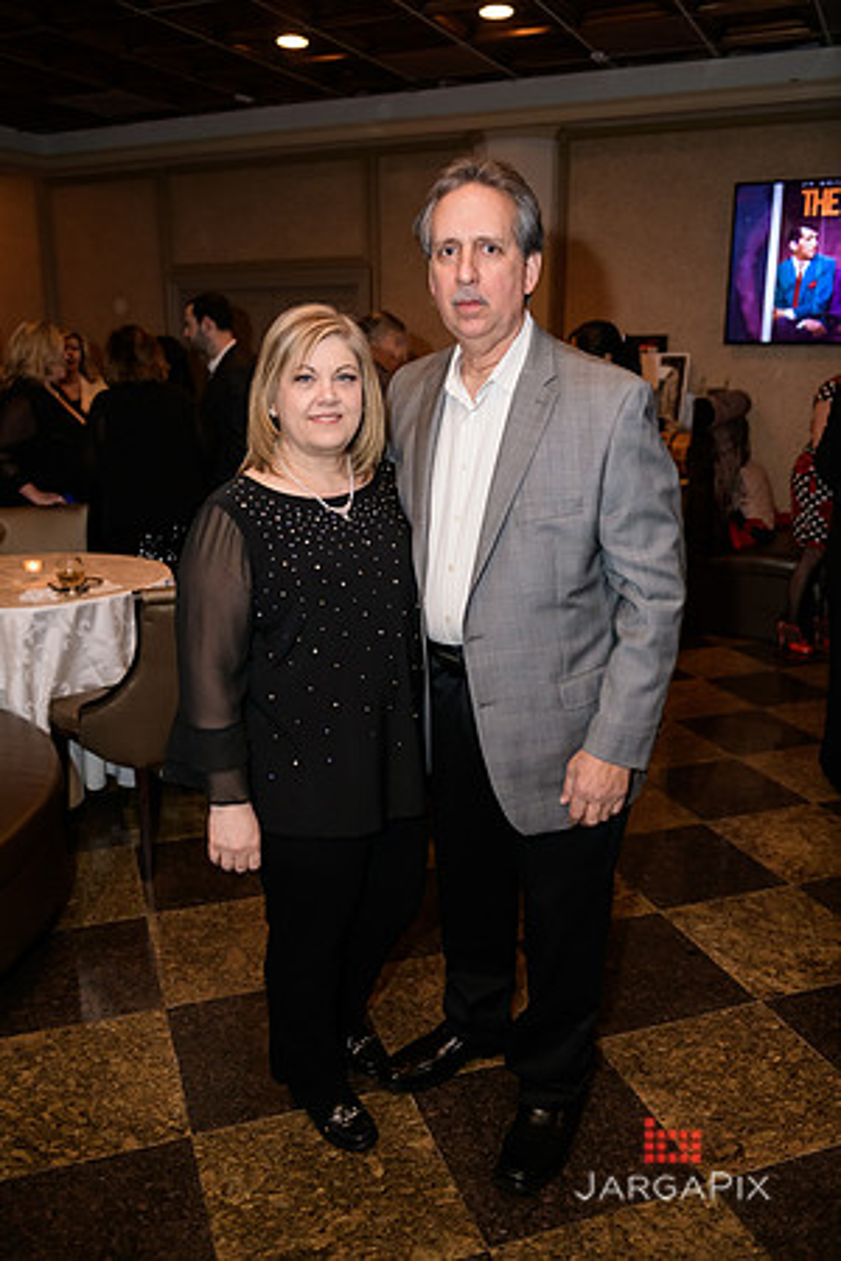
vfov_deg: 60.3
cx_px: 420
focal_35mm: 31
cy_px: 630
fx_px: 1086
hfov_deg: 42.3
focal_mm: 31
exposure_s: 1/125
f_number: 3.2
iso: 1600
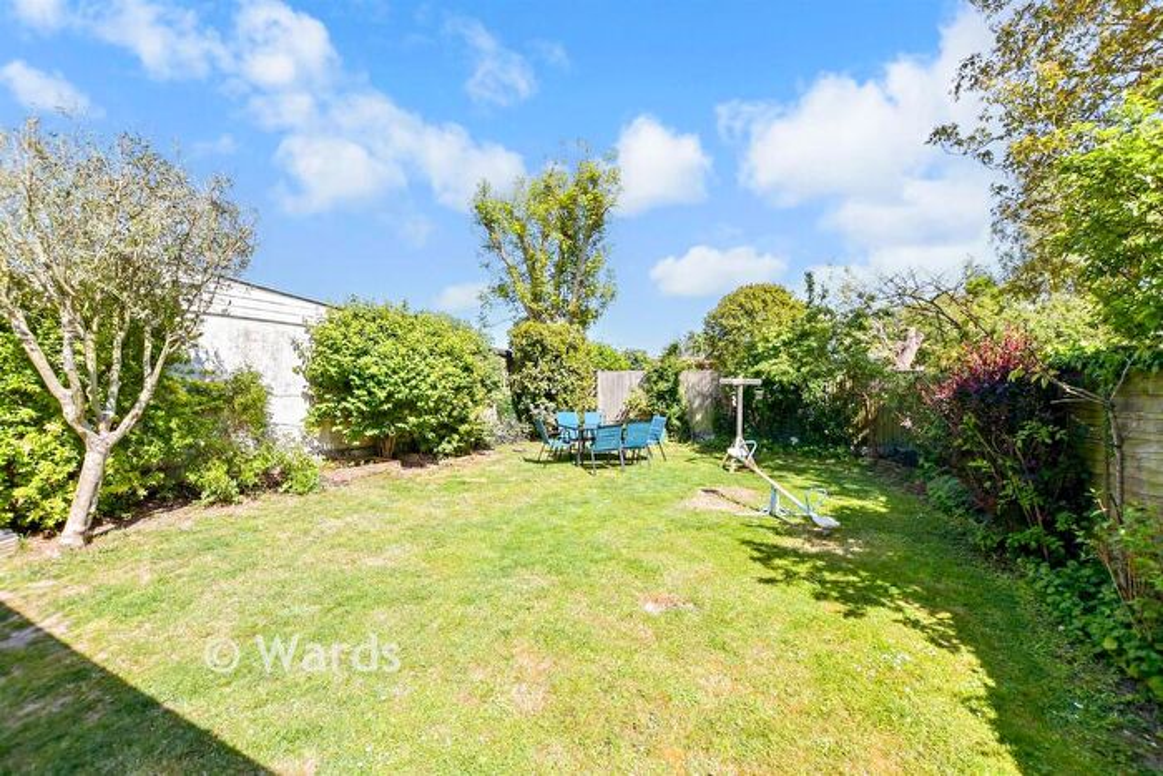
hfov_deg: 100.4
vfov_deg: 77.4
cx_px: 582
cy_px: 388
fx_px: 485
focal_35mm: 15
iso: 160
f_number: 6.3
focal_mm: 10
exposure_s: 1/320
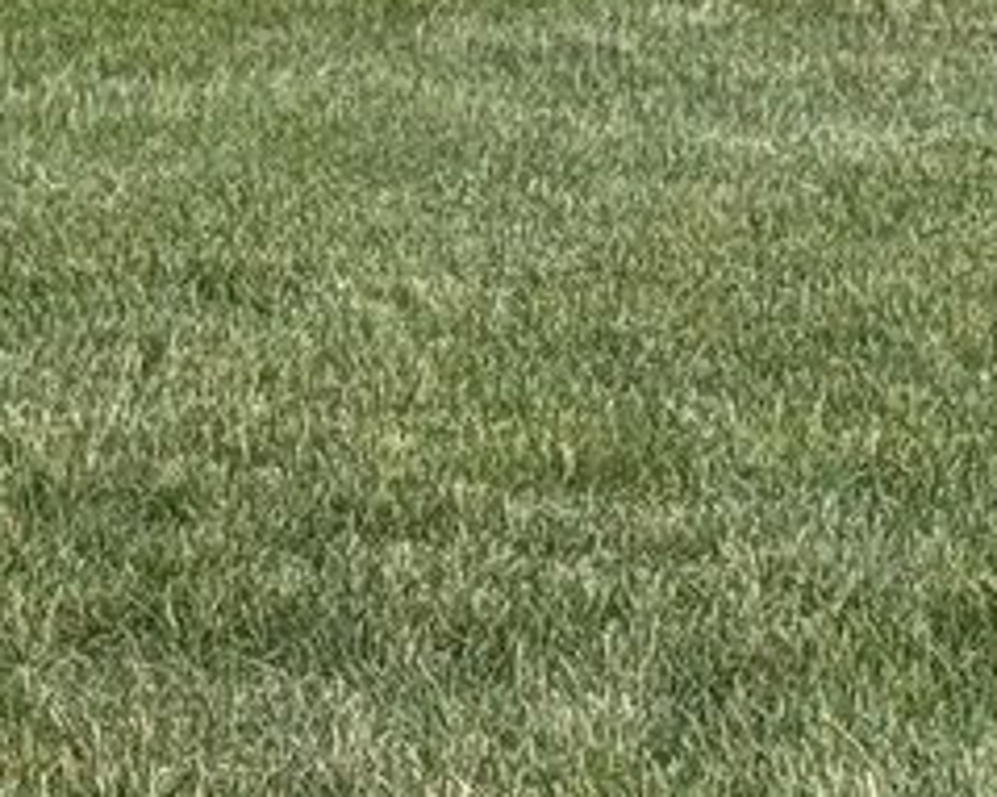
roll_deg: -0.9
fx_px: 8318
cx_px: 355
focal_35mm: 282
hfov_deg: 6.9
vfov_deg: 5.2
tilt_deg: +3.3
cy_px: -1373
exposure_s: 1/121
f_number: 1.78
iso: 64
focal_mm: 6.76
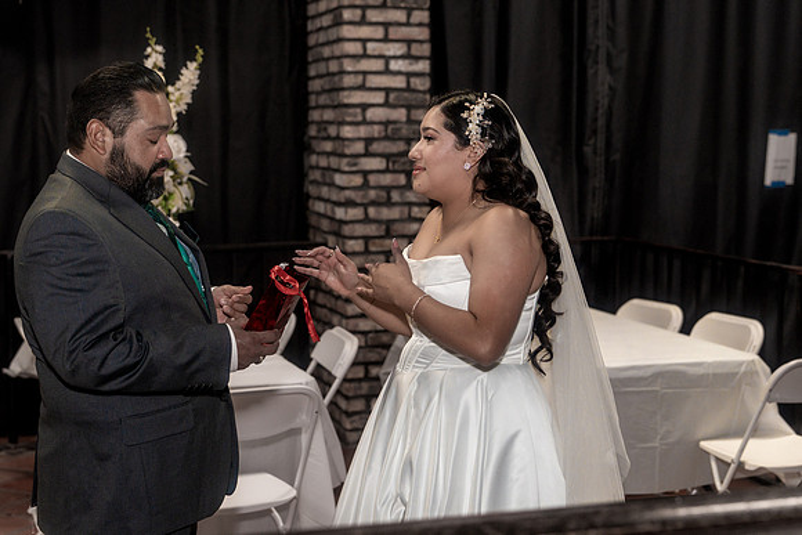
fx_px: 1381
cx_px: 401
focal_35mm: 62
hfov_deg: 32.4
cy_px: 268
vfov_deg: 21.9
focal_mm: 62
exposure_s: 1/250
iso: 2000
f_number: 4
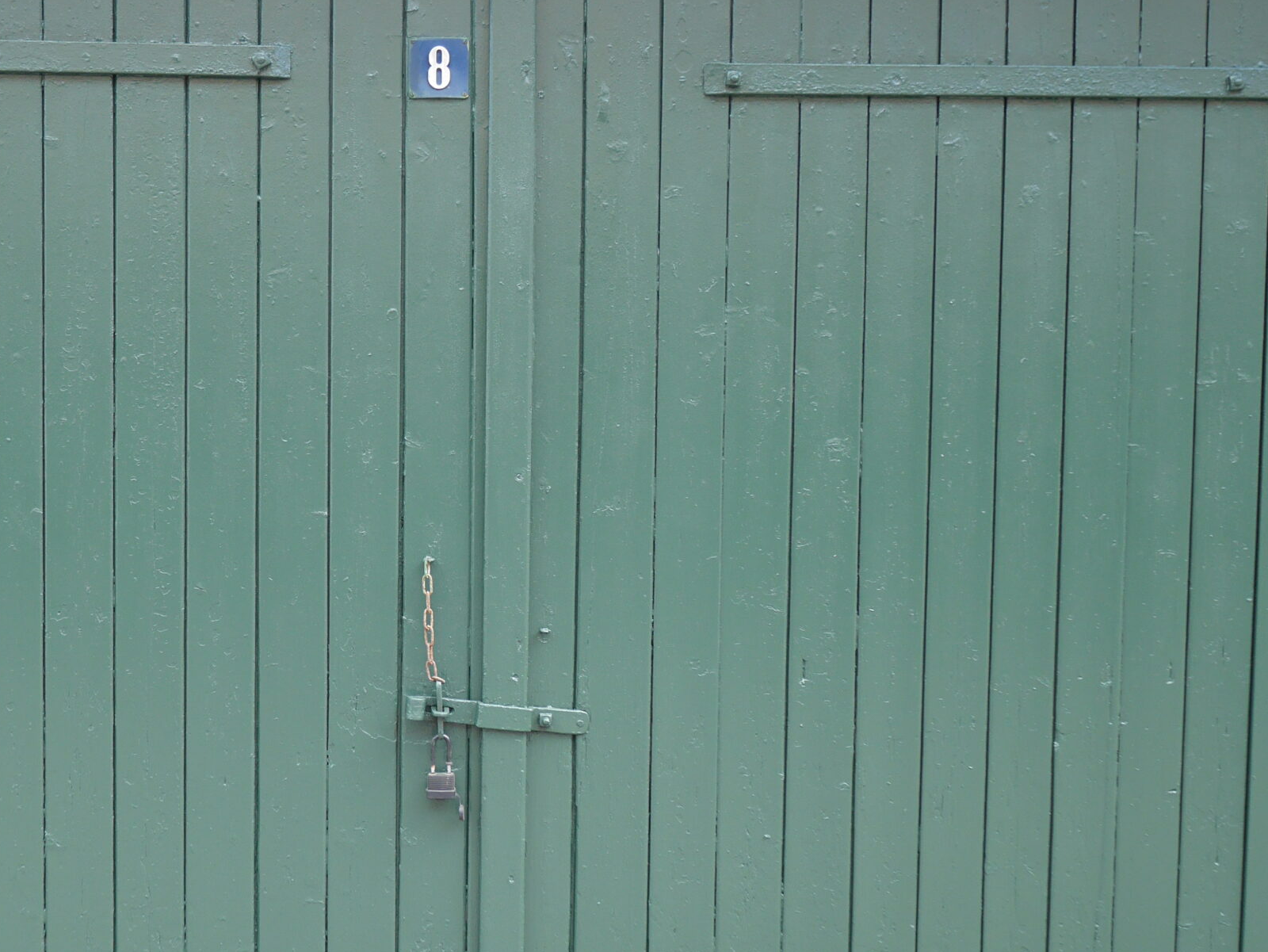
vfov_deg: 30.3
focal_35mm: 48
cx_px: 457
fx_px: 1759
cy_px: 506
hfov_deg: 39.3
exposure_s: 1/125
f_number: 3.6
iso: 320
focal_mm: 15
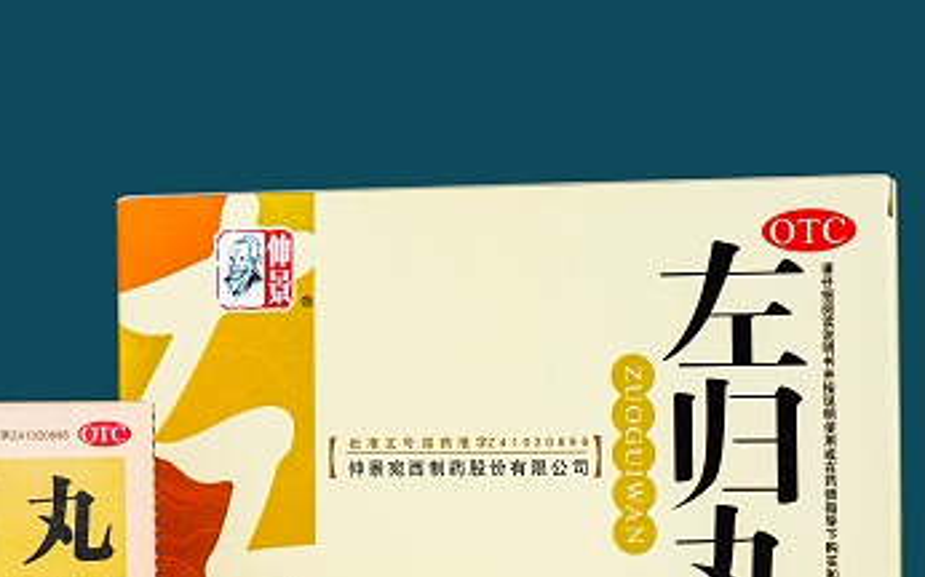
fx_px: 2671
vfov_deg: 12.3
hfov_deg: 19.5
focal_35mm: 106
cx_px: 230
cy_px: 321
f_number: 7.1
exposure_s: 1/125
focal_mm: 60
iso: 3200
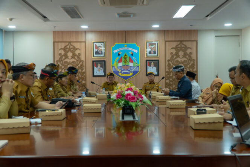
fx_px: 271
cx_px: 125
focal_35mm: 39
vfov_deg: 34.2
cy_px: 84
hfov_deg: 49.5
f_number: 4
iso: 1000
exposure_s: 1/100
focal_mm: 26
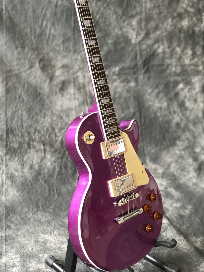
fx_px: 448
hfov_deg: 25.7
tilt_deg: -22.4
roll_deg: -4.8
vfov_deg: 33.8
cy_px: 136
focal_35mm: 57
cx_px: 102
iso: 125
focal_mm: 6.6
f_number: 2.8
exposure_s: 1/50
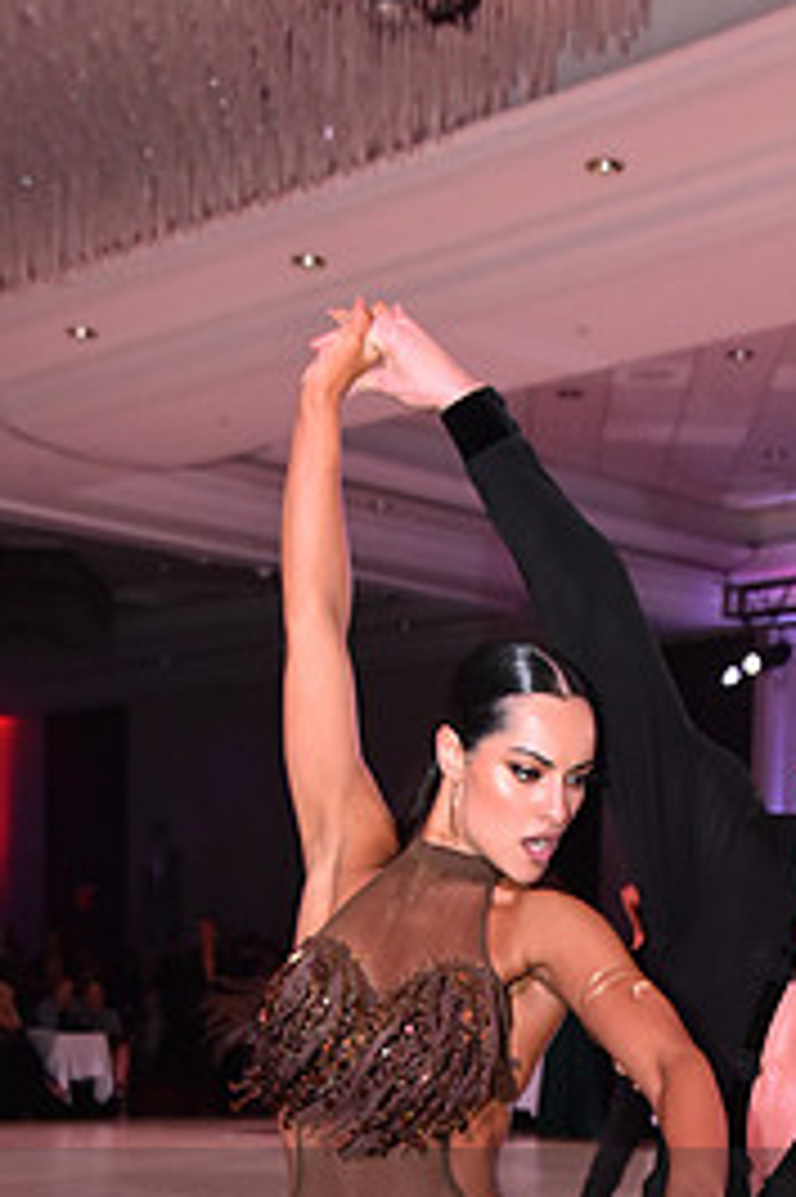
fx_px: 2756
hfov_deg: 16.4
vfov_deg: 23.1
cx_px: 573
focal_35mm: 83
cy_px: 1300
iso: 2500
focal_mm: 38
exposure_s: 1/320
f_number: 5.6
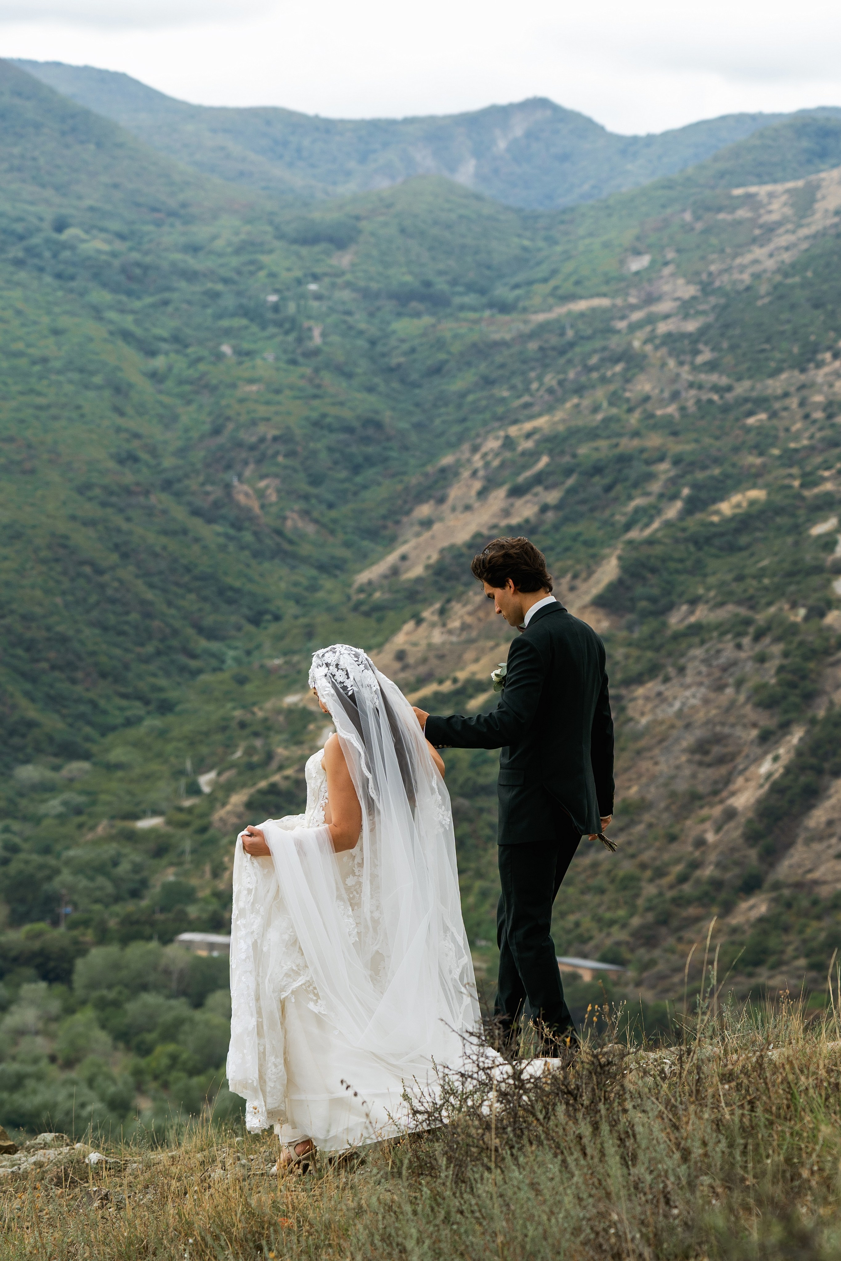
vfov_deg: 18.3
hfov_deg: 12.2
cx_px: 420
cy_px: 630
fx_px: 3924
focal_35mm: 112
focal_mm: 75
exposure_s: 1/250
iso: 100
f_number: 4
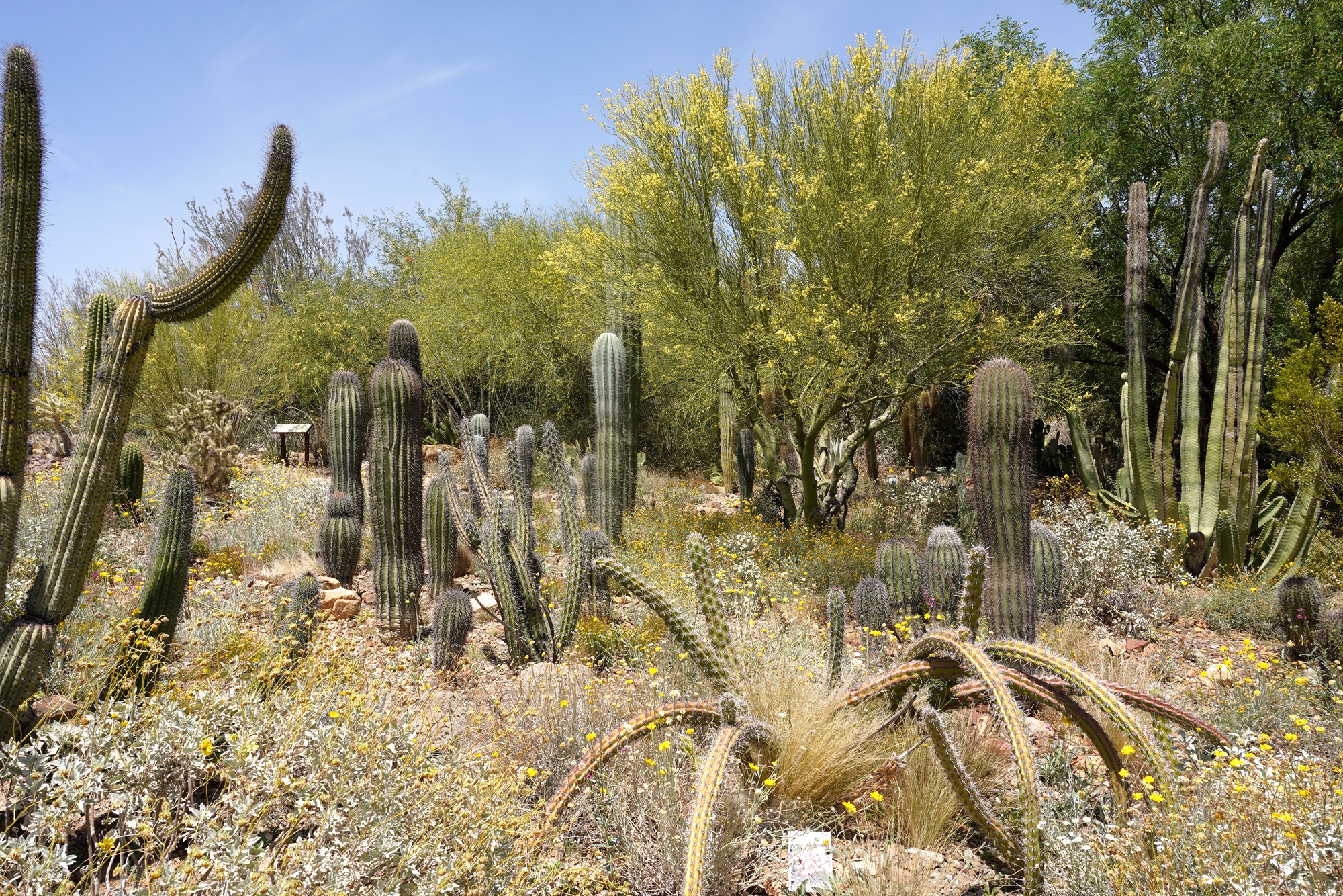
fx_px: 1045
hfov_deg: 65.5
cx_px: 672
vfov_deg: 46.4
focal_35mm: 28
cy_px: 448
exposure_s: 1/100
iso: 100
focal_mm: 28
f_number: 14
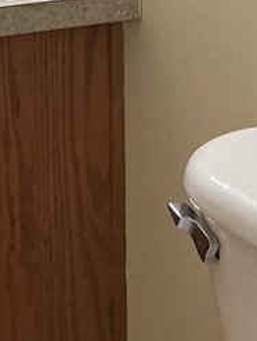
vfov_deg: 15.0
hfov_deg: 11.6
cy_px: -191
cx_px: -178
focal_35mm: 120
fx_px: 1185
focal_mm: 3
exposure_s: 1/60
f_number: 1.8
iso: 50
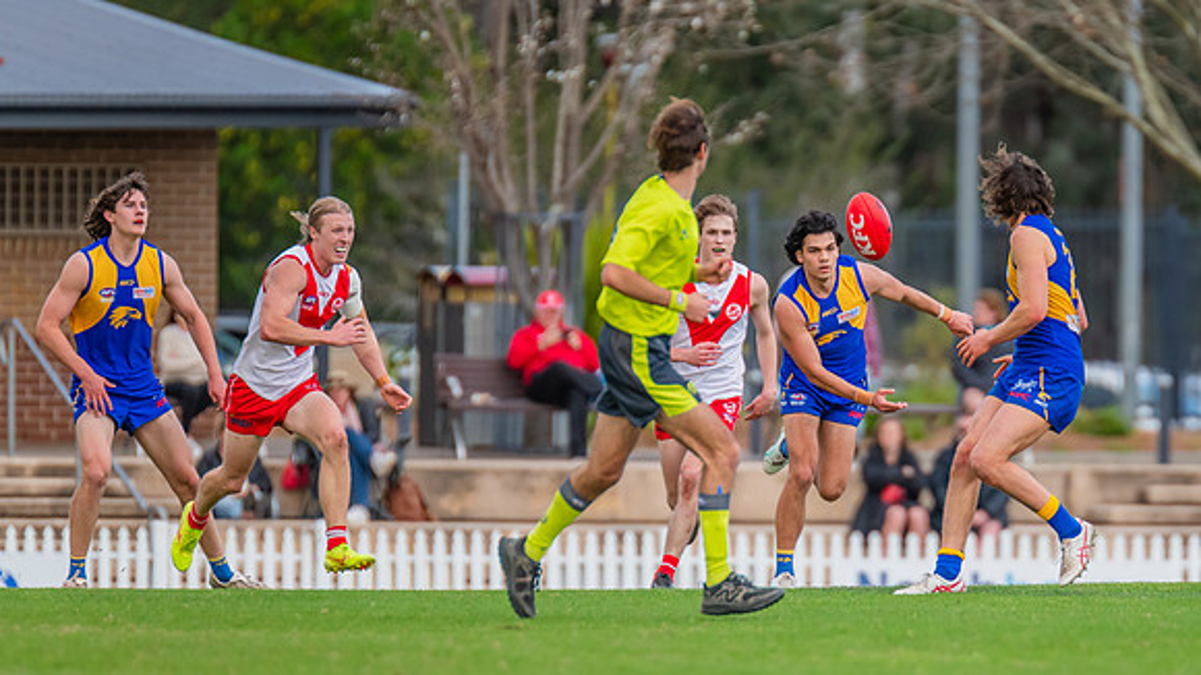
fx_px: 21066
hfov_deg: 3.3
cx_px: 828
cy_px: 355
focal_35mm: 662
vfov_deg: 1.8
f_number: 4.5
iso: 800
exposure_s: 1/1250
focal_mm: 420
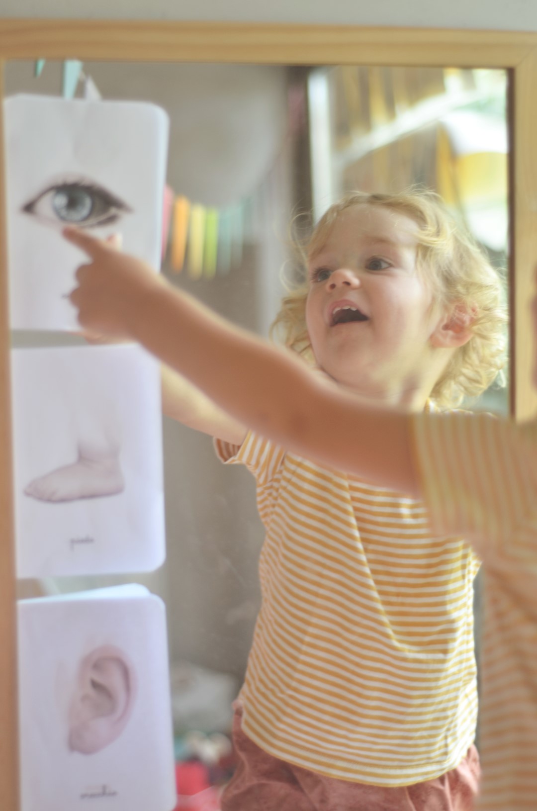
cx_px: 268
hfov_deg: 18.1
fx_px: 1686
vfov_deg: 27.0
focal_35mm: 75
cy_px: 406
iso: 125
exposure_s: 1/100
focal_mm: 50
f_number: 1.8
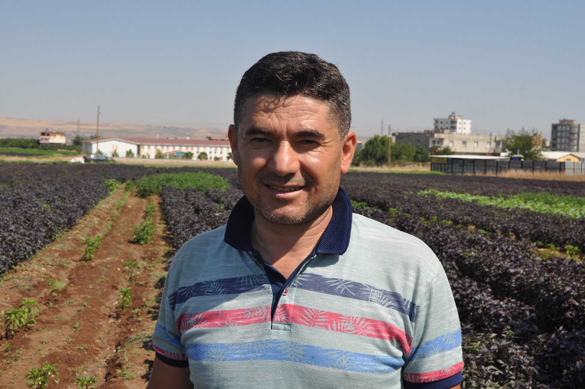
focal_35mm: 46
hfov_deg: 42.3
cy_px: 194
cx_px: 292
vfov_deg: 28.9
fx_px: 755
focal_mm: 31
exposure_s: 1/250
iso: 200
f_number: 8
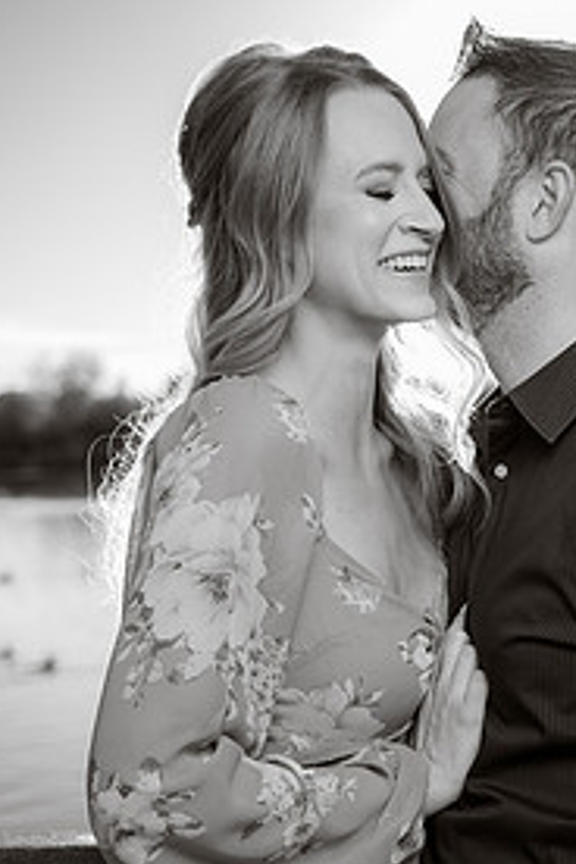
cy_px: 567
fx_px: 1920
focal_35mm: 80
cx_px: 451
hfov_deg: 16.9
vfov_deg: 25.2
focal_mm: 49
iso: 50
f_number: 4
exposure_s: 1/250
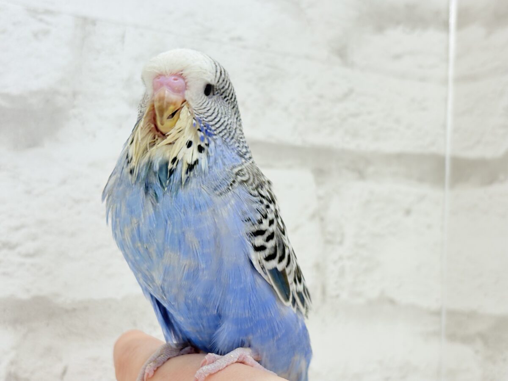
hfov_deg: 36.8
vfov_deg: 28.0
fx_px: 763
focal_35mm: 52
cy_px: 190
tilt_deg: +6.4
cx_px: 254
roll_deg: -1.2
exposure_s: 1/50
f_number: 1.6
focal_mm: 5.96
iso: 40
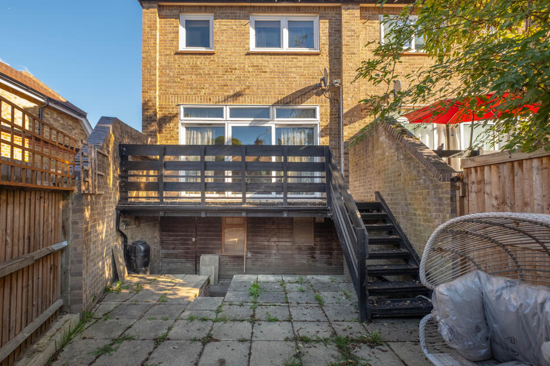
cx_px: 273
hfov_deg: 96.7
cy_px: 175
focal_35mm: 16
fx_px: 244
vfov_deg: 73.7
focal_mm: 10
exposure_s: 1/250
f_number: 5.6
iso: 400
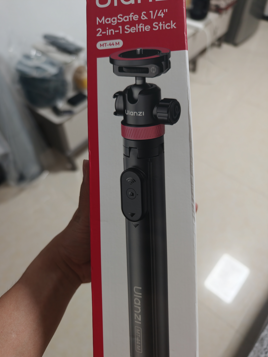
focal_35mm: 24
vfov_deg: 71.6
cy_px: 186
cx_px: 128
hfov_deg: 56.8
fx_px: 248
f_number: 1.8
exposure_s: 1/72
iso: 1000
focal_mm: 8.67
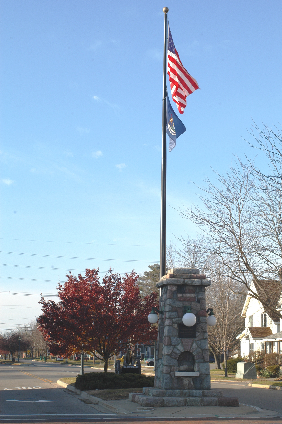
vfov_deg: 28.1
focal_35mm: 72
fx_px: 847
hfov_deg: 18.9
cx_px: 141
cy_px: 212
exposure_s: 1/320
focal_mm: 48
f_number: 9
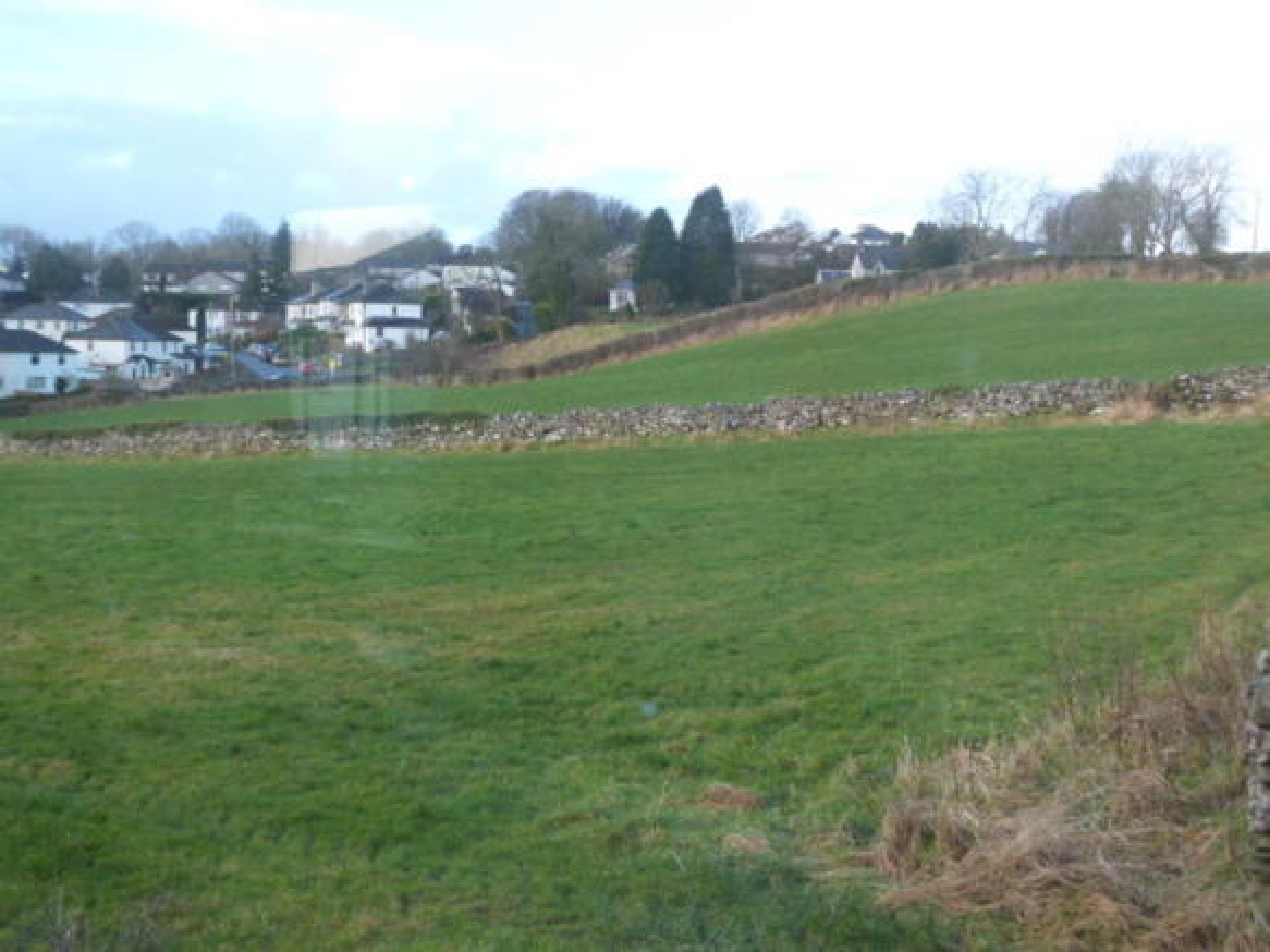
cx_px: 635
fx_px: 1394
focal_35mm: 38
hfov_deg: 49.0
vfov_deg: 37.7
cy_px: 476
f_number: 3.1
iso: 200
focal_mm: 6.7
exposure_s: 1/200
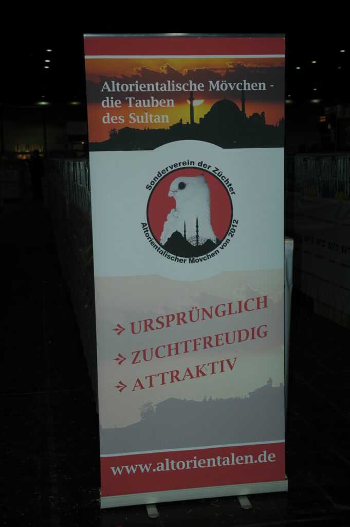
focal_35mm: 52
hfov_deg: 25.7
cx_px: 175
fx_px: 767
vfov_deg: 37.9
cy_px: 264
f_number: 5.6
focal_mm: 35
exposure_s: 1/125
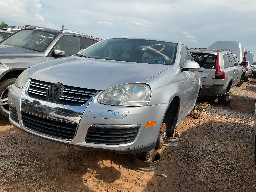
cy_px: 96
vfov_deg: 48.2
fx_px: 214
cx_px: 128
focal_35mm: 29
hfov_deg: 61.7
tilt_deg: -12.3
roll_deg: -4.0
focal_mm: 3
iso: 16
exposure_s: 1/1848
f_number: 1.8
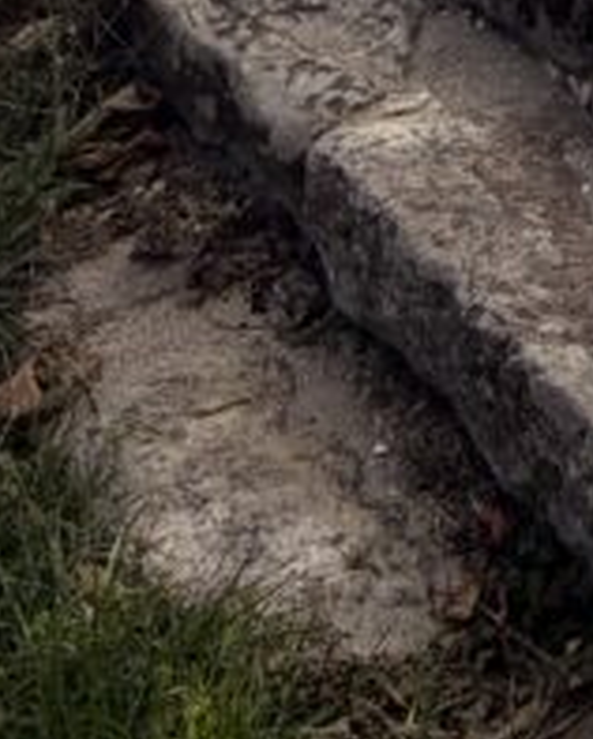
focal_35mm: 71
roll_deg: -3.7
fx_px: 1555
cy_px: -615
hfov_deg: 18.6
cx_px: 942
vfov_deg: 19.5
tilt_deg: -1.5
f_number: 2.2
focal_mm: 2.22
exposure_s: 1/1211
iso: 20
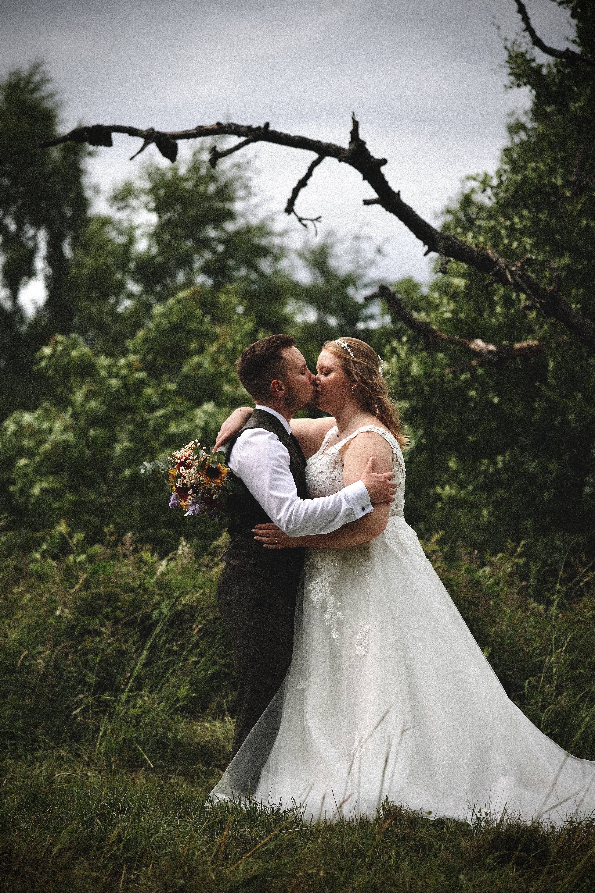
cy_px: 446
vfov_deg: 24.2
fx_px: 2082
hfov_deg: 16.3
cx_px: 298
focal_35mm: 84
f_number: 1.7
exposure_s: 1/30000
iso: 800
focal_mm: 56
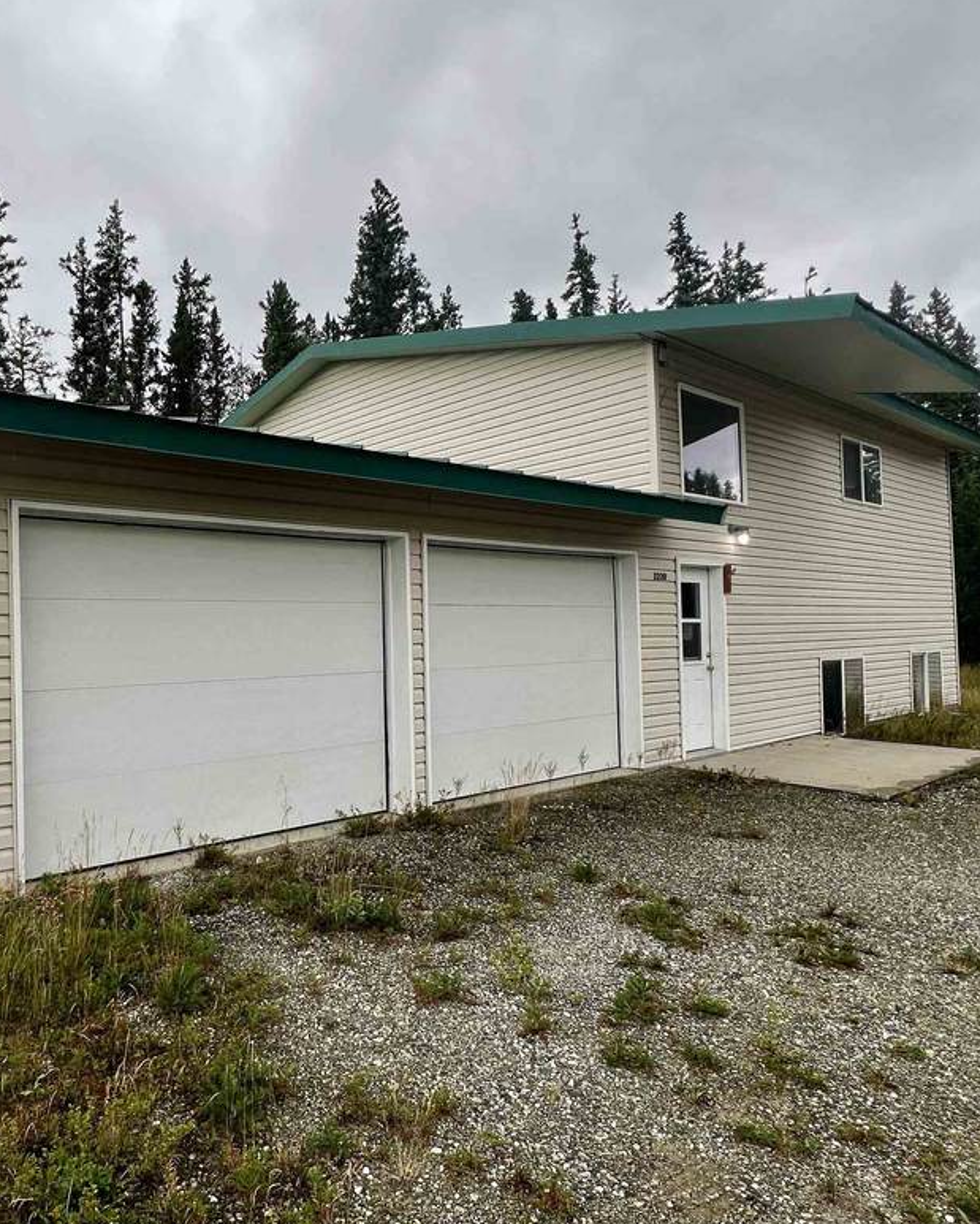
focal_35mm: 21
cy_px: 625
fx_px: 761
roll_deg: +1.5
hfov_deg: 61.6
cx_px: 236
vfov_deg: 77.6
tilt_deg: +1.4
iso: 32
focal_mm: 1.57
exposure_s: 1/307
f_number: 1.8
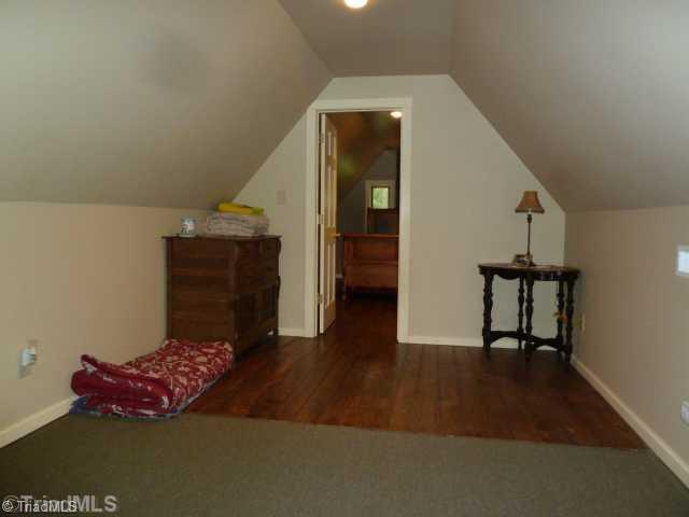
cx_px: 344
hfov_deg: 69.4
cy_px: 258
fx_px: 498
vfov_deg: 54.9
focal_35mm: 25
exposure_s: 1/30
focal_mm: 4.1
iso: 320
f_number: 3.3
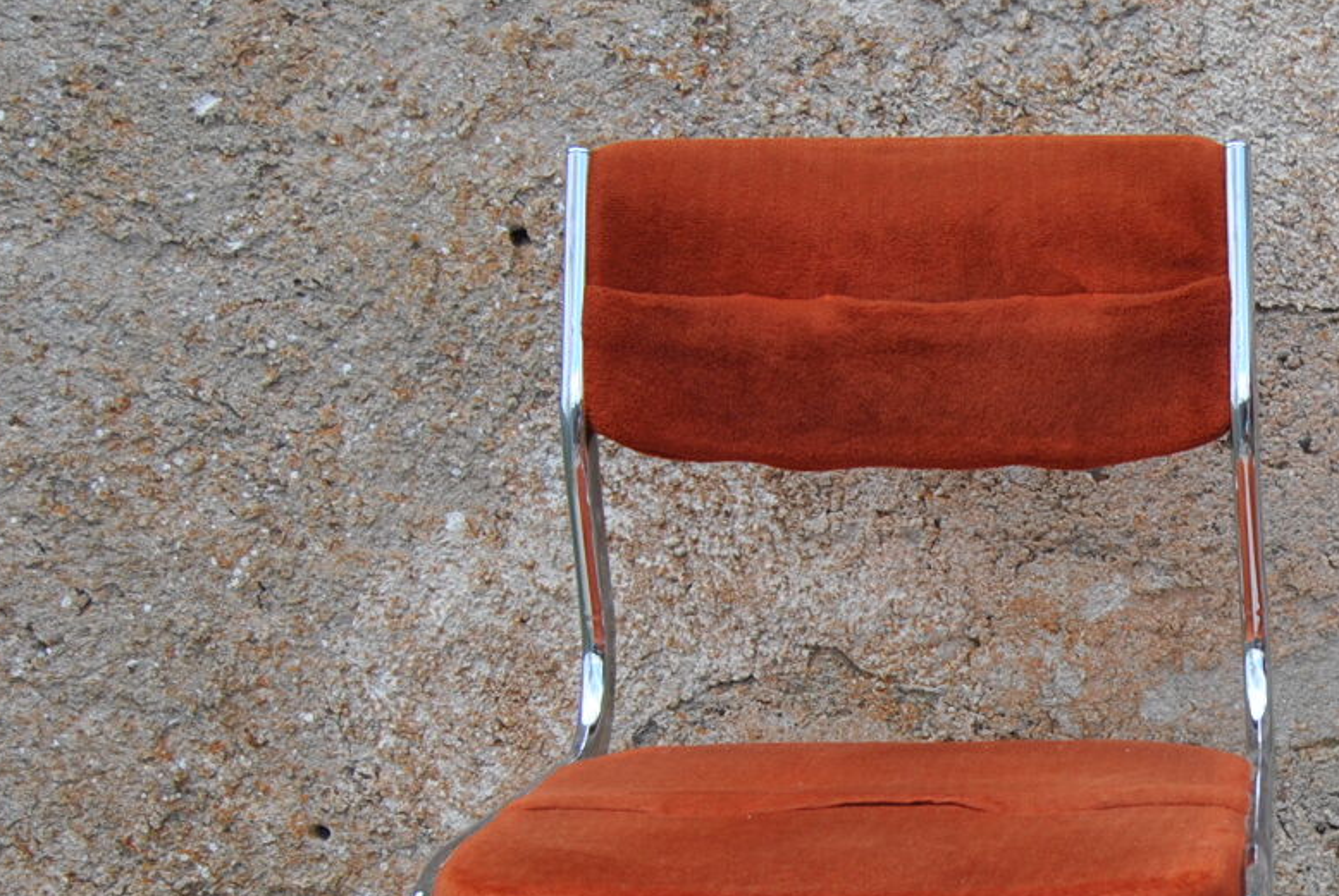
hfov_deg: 20.0
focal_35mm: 97
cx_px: 1478
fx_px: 3613
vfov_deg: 14.0
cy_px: 863
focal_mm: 26
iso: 100
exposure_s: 1/160
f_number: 6.3
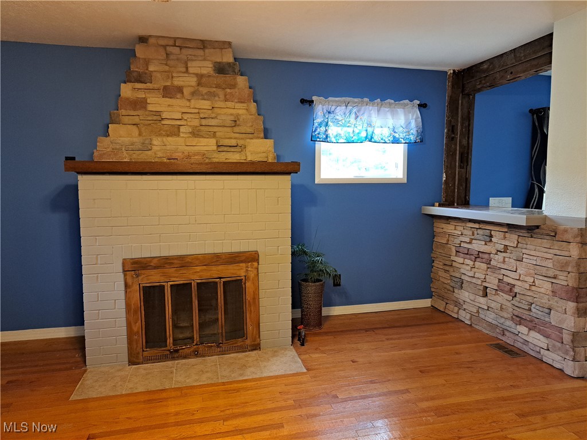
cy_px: 220
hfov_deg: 71.6
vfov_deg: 56.8
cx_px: 294
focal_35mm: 24
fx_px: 407
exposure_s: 1/40
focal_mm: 5.23
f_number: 1.8
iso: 320
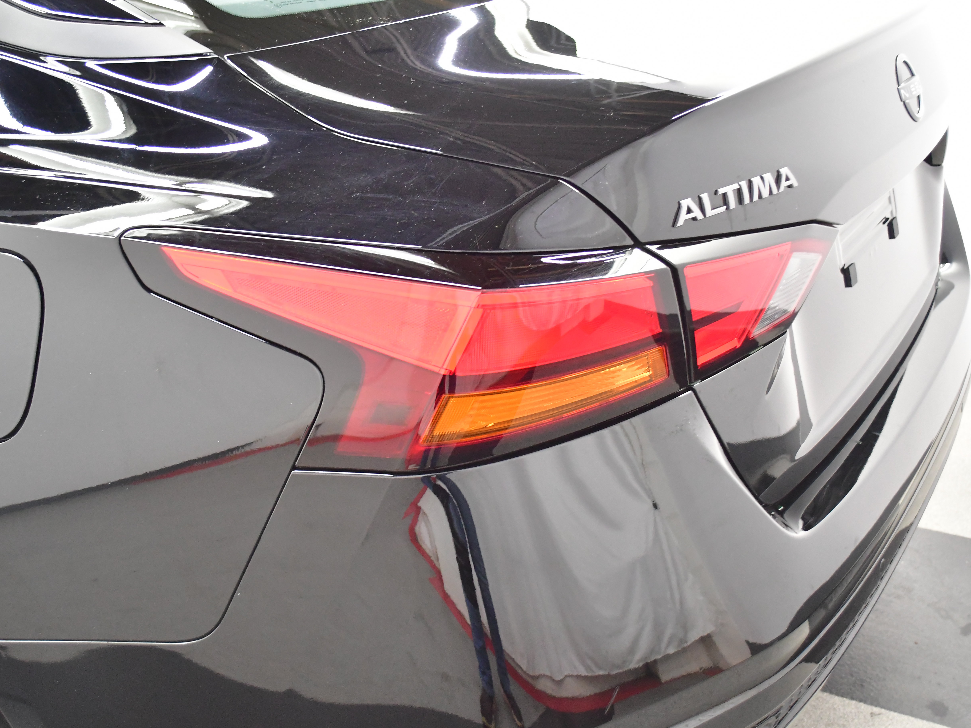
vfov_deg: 33.6
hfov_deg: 43.8
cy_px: 359
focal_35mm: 43
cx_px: 479
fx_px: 1206
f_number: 4.2
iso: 2800
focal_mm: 26
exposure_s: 1/40
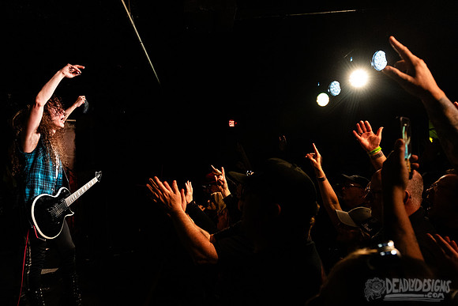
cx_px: 200
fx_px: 345
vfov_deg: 47.7
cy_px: 173
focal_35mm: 27
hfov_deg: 66.9
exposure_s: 1/160
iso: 2000
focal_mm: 24
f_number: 3.5
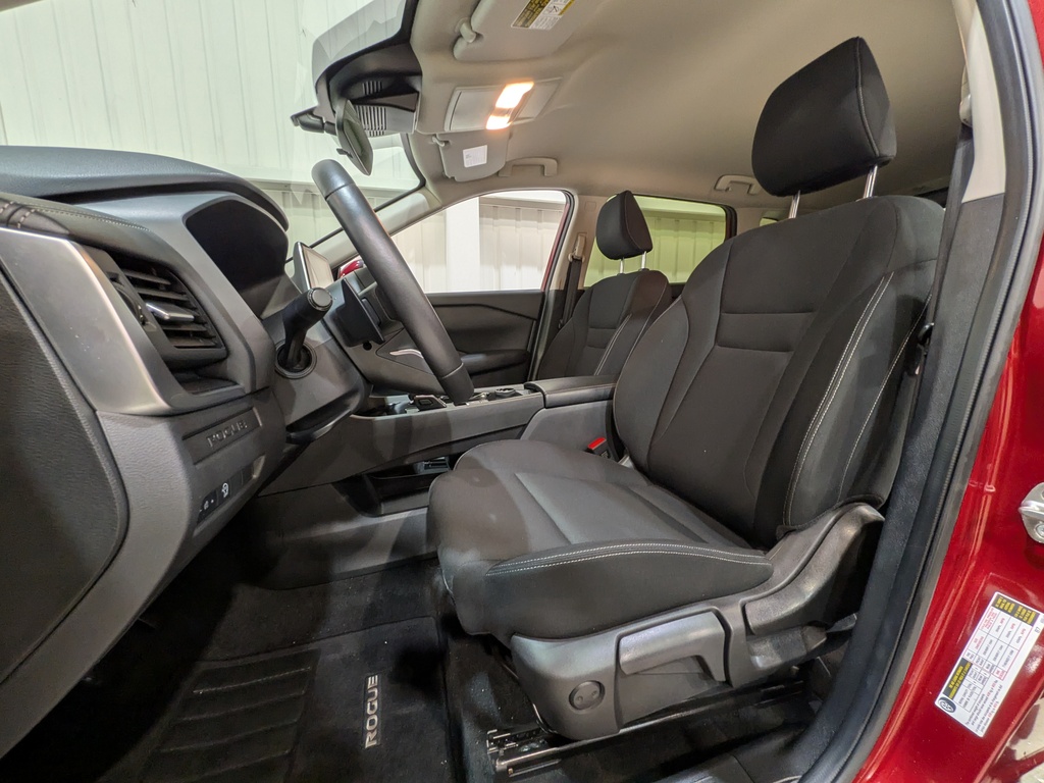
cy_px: 392
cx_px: 522
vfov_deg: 85.7
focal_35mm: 14
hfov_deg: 102.1
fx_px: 422
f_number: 2.2
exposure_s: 1/40
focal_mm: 1.83
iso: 94
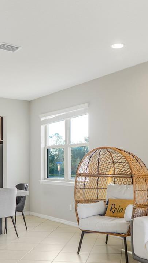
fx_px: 293
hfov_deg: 28.3
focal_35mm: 42
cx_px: 88
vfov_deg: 47.9
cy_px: 164
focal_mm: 12
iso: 100
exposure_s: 1/60
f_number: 2.8
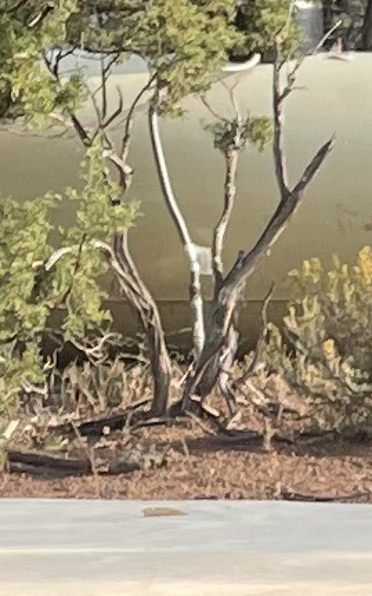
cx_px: 1417
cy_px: 798
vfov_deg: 8.0
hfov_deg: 4.7
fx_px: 4189
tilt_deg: -10.1
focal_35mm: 258
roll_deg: +0.2
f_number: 1.6
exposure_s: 1/779
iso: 32
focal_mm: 4.2
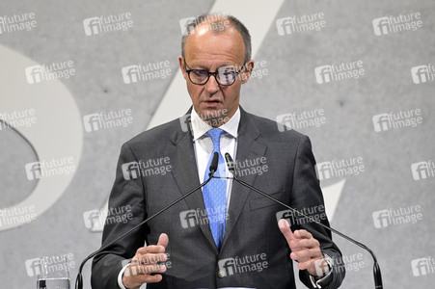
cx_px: 218
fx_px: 3864
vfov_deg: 4.3
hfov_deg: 6.4
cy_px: 144
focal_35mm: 320
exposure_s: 1/800
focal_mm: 320
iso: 4000
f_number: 5.6
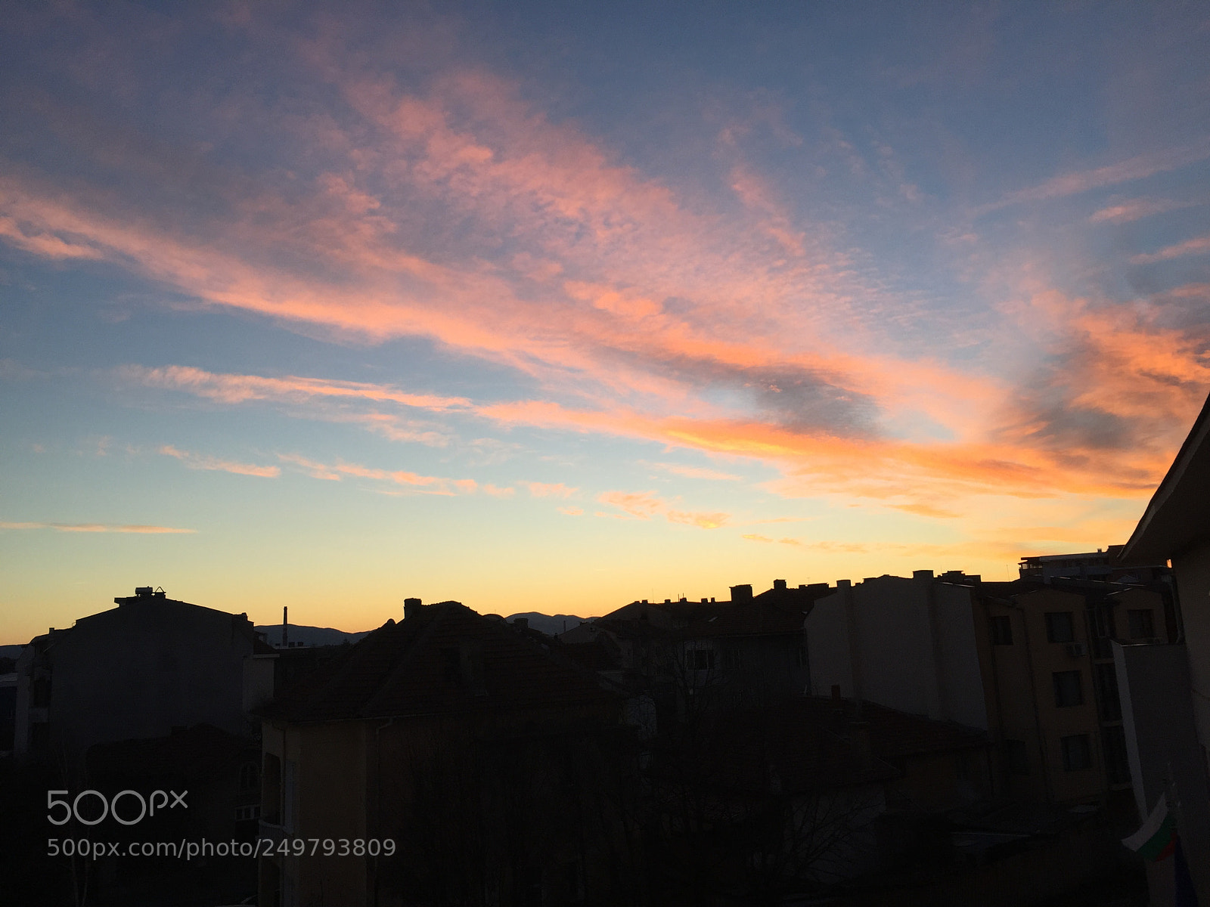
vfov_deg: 48.2
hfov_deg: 61.7
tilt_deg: +10.6
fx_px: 1014
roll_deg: +1.4
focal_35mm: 29
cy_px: 454
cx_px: 605
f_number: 2.2
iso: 32
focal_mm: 4.15
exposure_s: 1/192
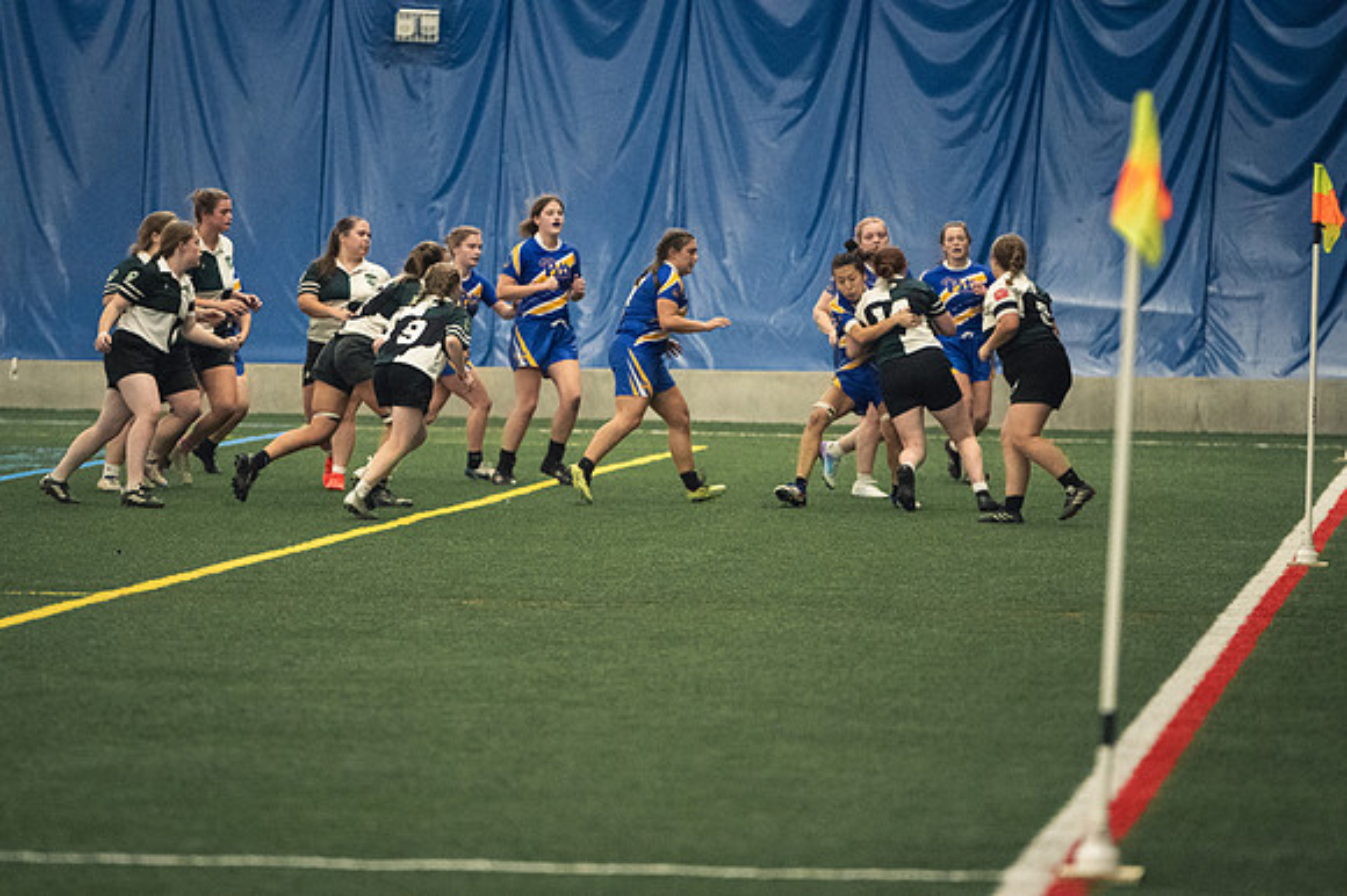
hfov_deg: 6.9
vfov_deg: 4.6
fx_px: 11218
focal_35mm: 300
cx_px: 674
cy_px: 448
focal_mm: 200
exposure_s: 1/500
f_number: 2.8
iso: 9000
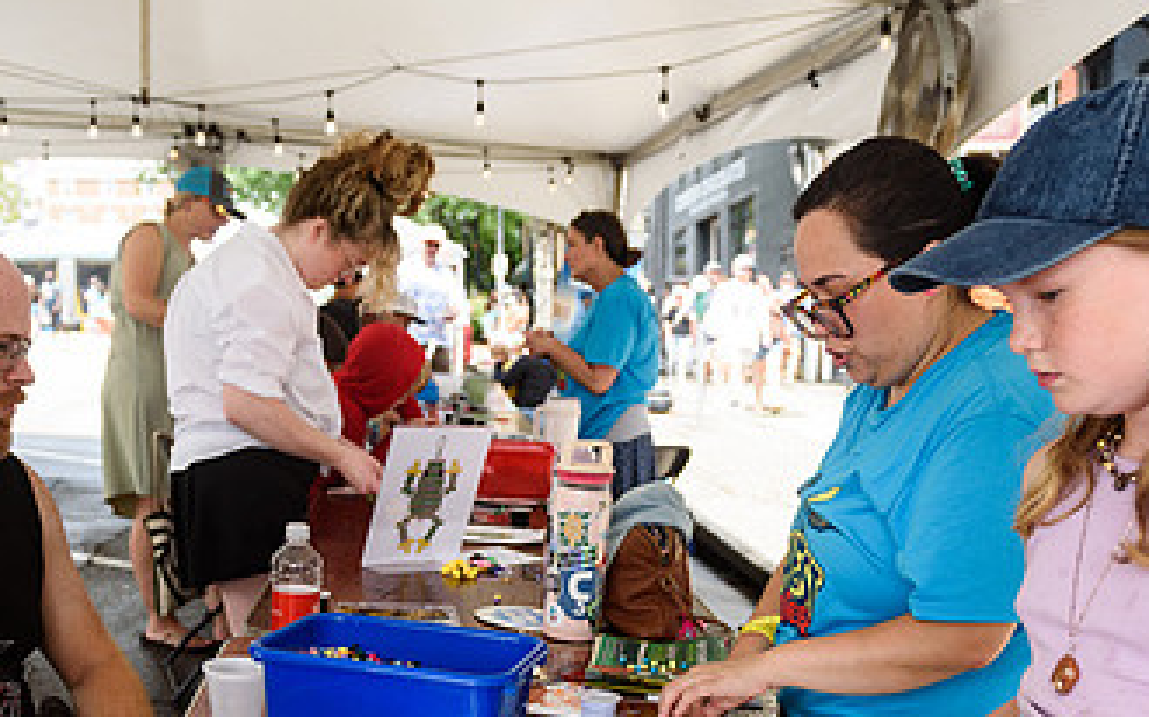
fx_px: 1346
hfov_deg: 46.2
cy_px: 611
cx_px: 536
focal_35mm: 43
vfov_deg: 28.9
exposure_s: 1/400
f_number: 5
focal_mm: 24
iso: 200
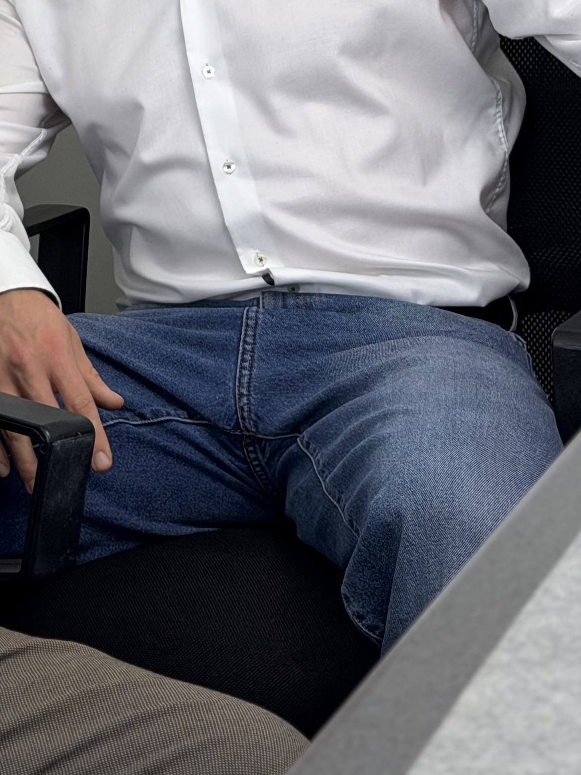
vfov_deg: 15.1
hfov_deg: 11.6
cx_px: -98
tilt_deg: -1.4
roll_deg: +1.4
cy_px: -216
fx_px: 2797
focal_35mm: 125
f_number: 1.78
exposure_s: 1/50
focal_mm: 6.76
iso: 50
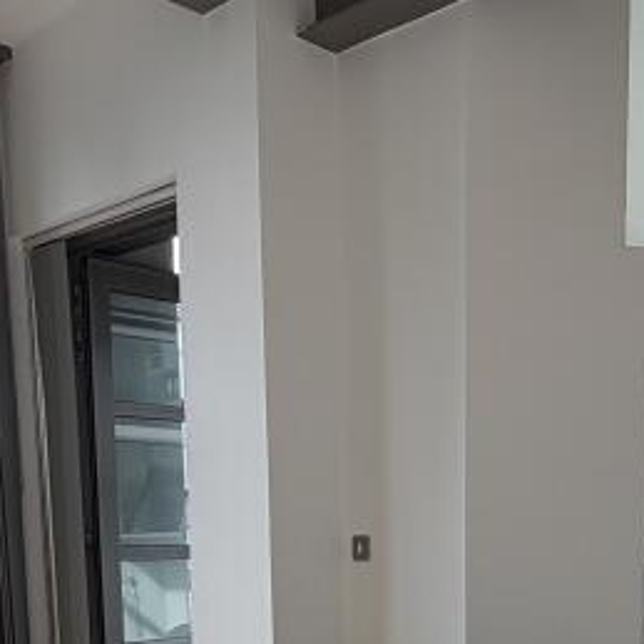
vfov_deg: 31.8
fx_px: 1031
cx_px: 492
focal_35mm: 49
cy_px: 656
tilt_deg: -7.6
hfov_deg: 33.9
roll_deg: -0.6
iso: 40
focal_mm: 2.22
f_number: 2.2
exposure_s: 1/182
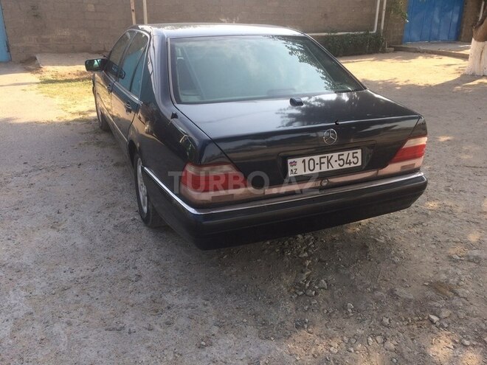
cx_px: 244
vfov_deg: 48.2
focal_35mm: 29
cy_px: 182
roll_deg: -1.5
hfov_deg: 61.7
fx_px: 408
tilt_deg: -22.7
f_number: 2.2
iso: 32
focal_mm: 4.15
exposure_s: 1/419
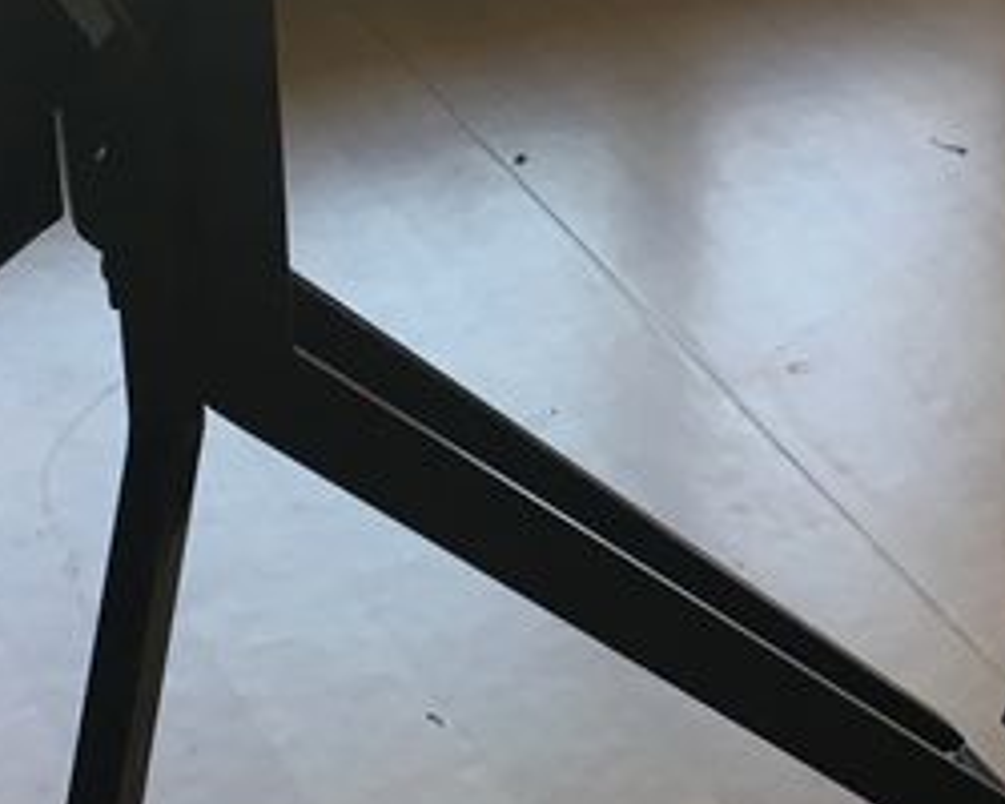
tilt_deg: -33.1
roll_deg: -1.9
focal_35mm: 113
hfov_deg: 16.9
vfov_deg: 13.6
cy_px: 563
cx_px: 824
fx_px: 3361
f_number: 2.2
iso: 25
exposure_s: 1/33
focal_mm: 4.15
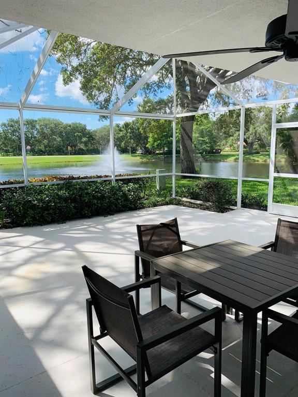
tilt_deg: -8.4
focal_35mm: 26
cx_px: 149
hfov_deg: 53.1
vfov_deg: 67.3
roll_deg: +1.0
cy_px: 198
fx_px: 298
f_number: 1.8
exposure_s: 1/765
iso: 25
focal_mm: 4.25
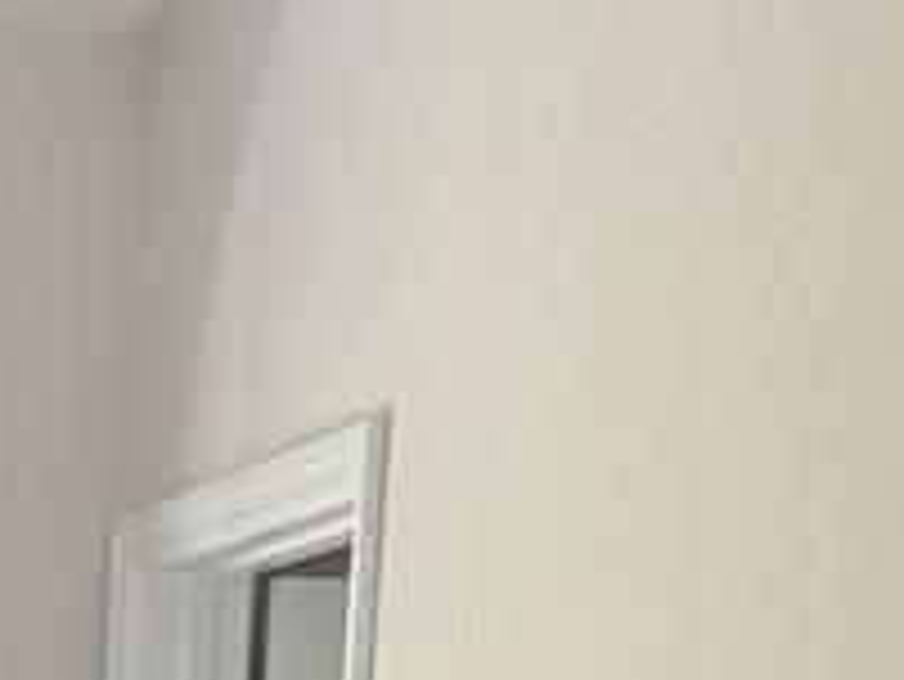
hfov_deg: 9.7
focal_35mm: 191
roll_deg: -2.1
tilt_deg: -7.7
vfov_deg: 7.3
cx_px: -846
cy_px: 1689
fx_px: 4991
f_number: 1.78
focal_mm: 6.76
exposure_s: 1/158
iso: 200
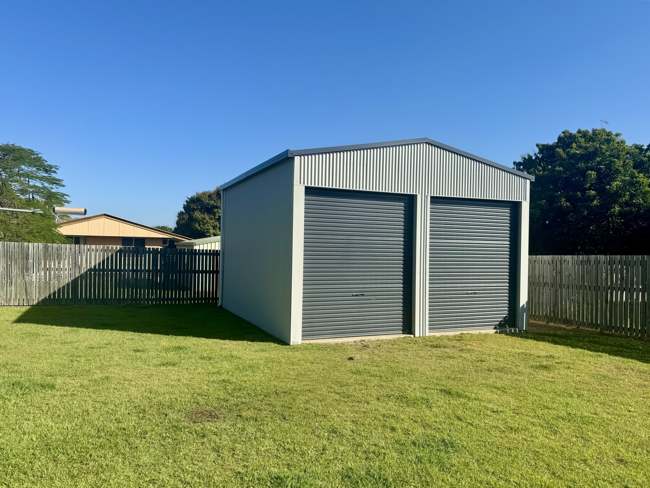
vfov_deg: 56.8
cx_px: 325
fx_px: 451
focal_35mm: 24
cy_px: 244
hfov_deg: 71.6
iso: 80
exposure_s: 1/3802
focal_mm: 6.76
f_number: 1.78
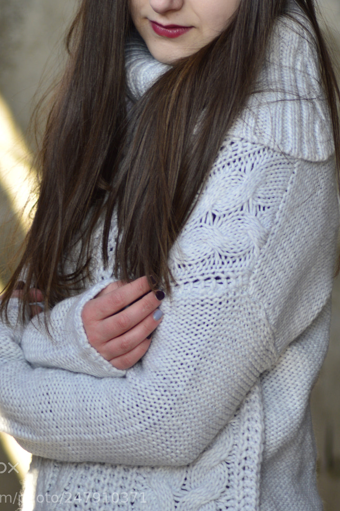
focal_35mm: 307
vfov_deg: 6.7
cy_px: 161
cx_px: 151
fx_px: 4354
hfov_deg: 4.5
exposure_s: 1/200
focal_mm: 140
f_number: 4.2
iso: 200
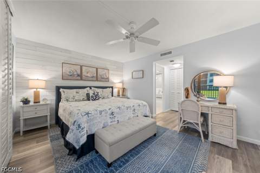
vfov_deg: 85.4
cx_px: 130
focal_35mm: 13
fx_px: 94
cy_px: 86
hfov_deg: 108.3
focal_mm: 13
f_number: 11
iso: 400
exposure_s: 1.3
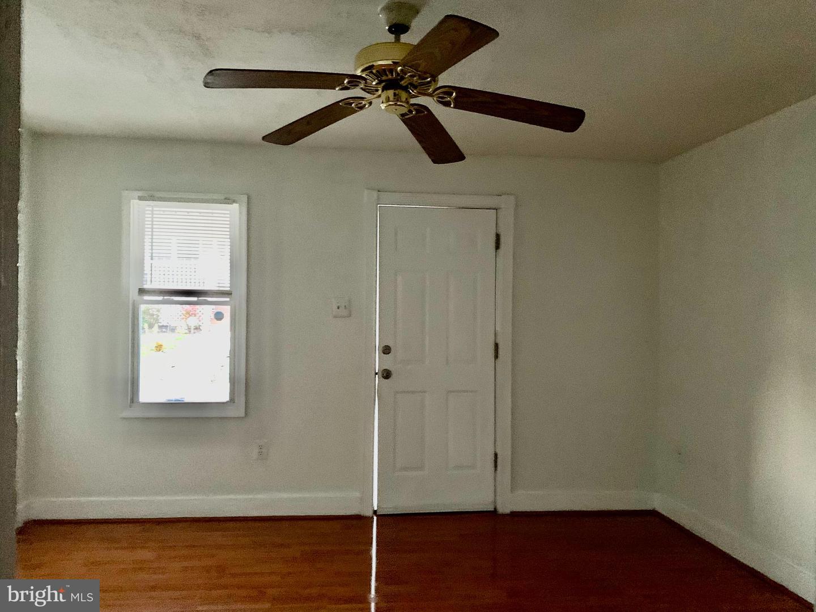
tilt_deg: -2.4
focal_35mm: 26
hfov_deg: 67.3
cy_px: 306
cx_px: 408
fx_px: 613
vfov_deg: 53.1
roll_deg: -0.1
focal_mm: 4.25
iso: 640
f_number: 1.8
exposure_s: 1/15
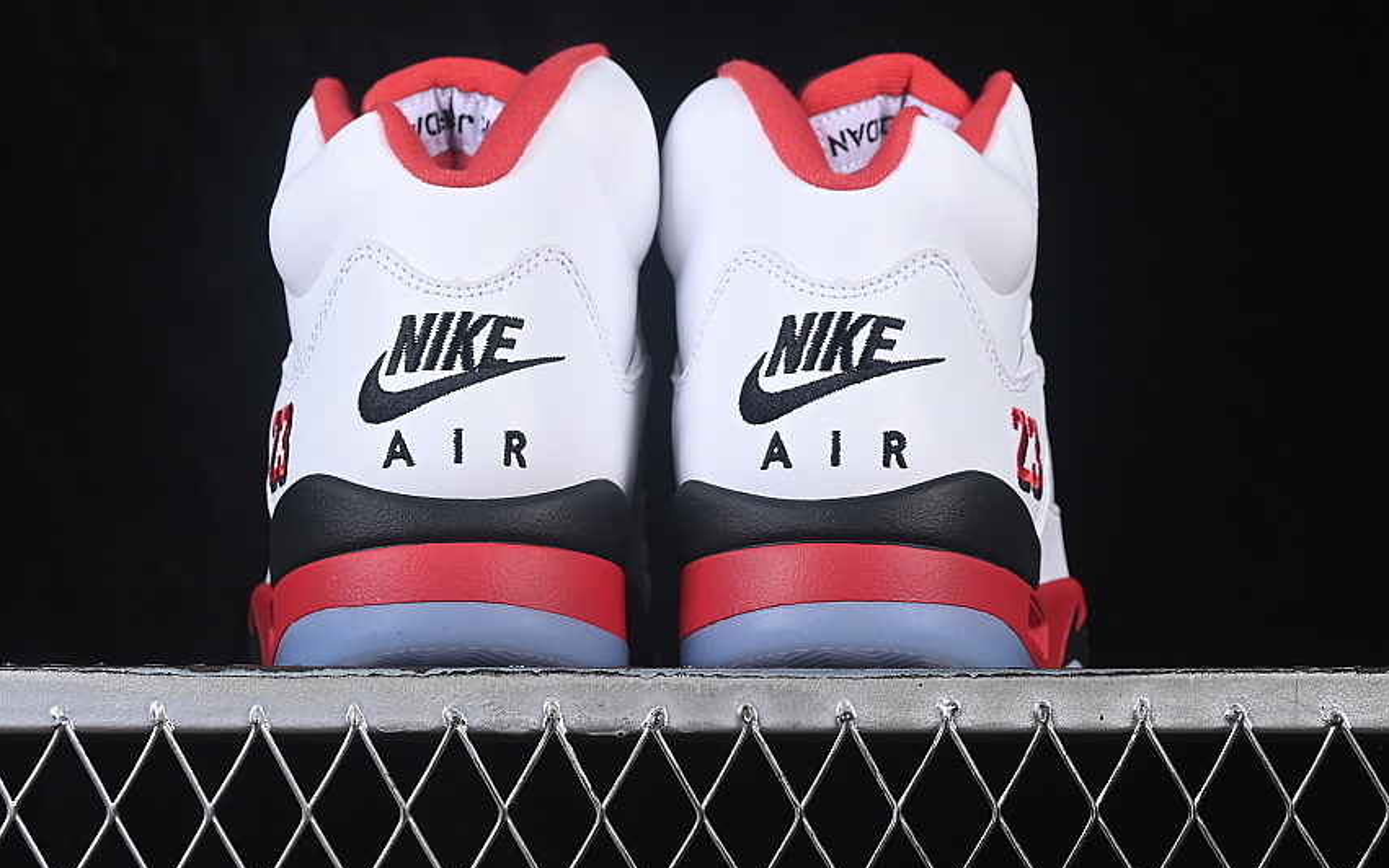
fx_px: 3672
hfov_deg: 21.4
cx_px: 684
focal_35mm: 97
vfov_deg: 13.5
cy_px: 300
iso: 160
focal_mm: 50
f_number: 8
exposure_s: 1/80
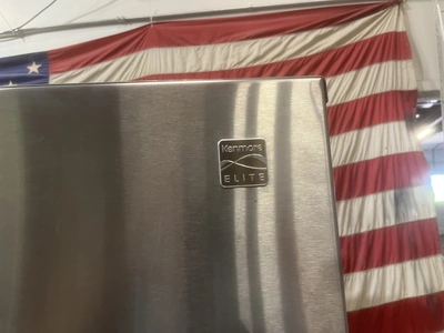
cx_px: 222
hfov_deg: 67.3
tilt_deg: +6.0
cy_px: 166
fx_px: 333
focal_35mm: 26
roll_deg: +2.5
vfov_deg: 53.1
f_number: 1.6
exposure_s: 1/60
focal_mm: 5.1
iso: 100
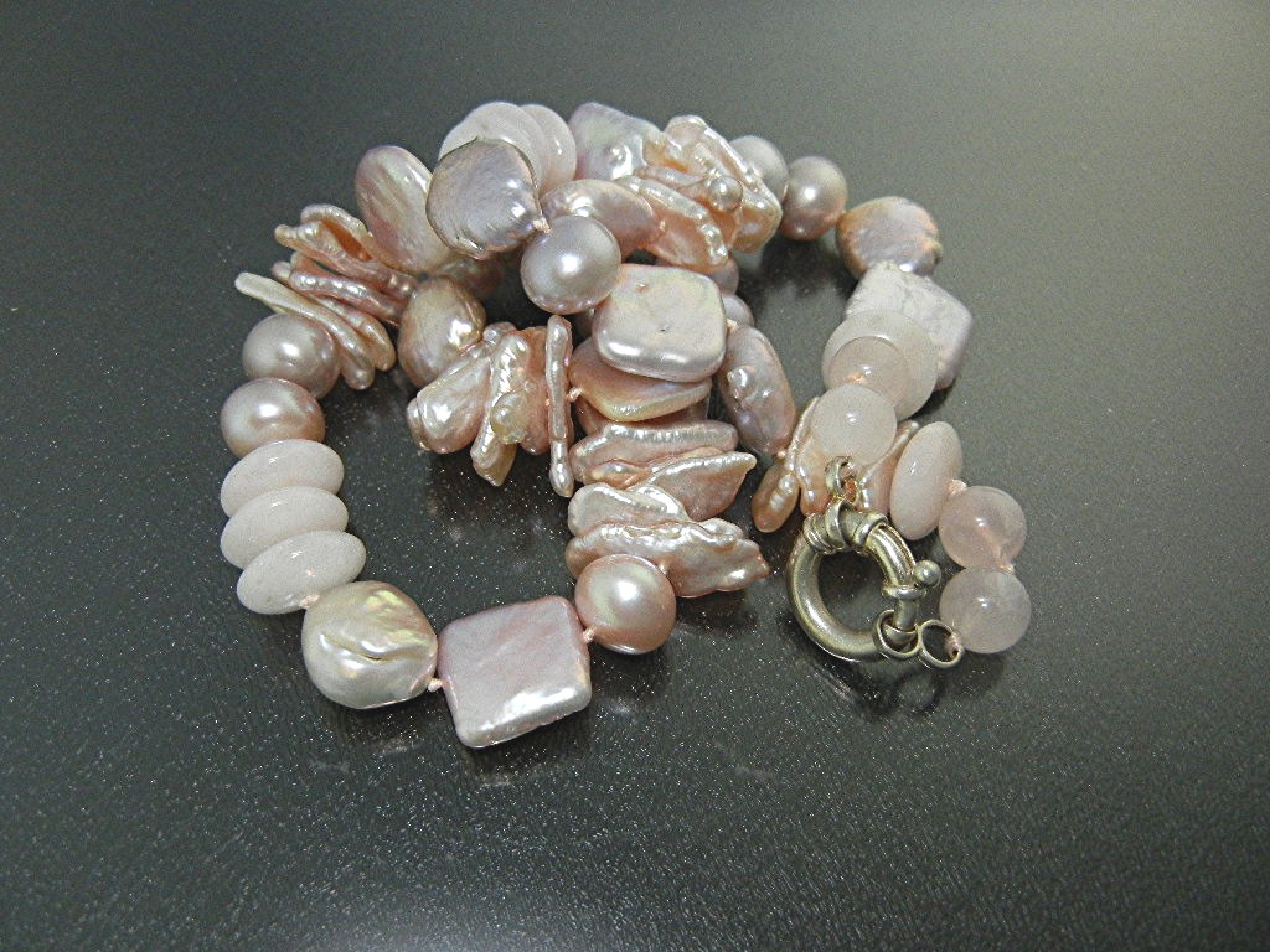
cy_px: 476
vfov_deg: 41.8
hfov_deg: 54.0
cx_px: 635
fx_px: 1247
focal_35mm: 34
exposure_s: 1/30
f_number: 7.2
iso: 516
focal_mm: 6.2
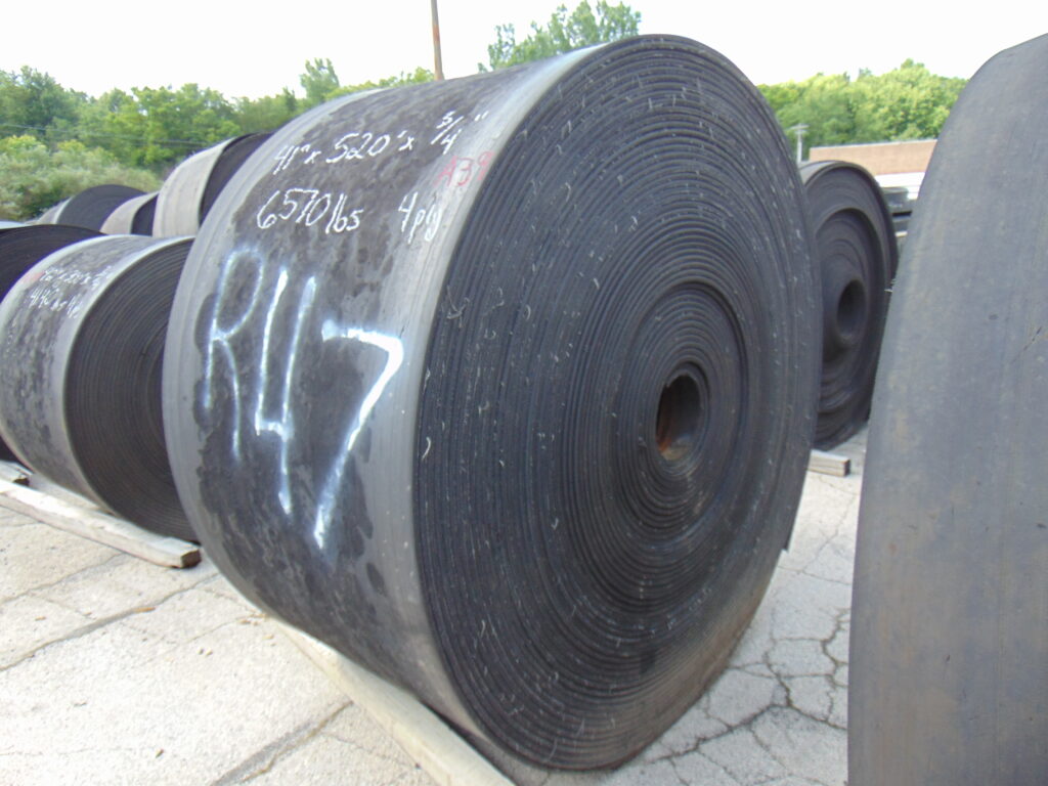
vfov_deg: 54.9
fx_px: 757
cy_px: 393
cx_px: 524
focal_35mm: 25
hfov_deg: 69.4
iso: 80
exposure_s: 1/160
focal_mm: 4.5
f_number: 3
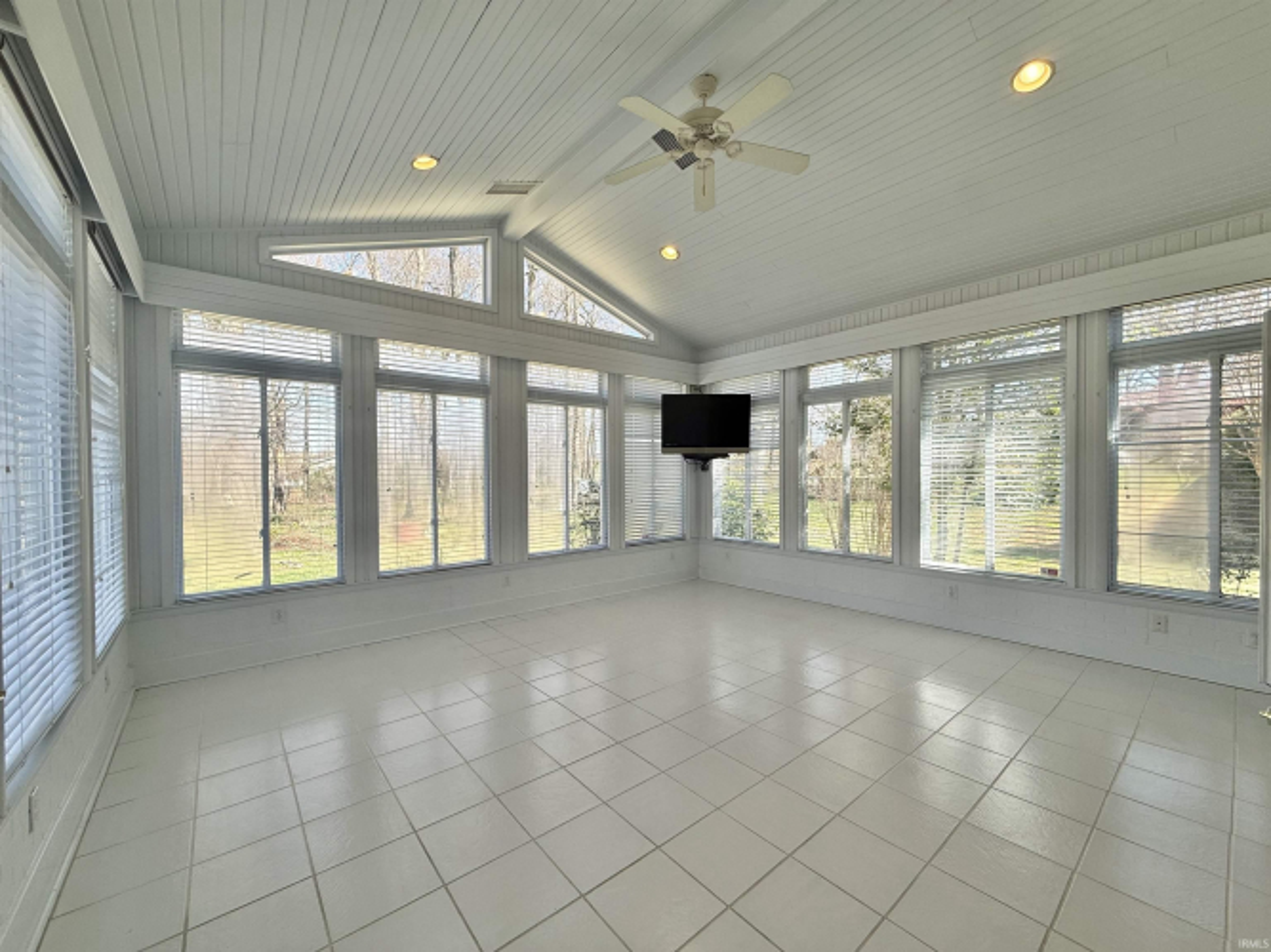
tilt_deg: -0.3
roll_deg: -0.1
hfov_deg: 102.1
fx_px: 514
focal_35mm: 14
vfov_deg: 85.7
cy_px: 476
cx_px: 636
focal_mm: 2.22
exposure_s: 1/293
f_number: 2.2
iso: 50
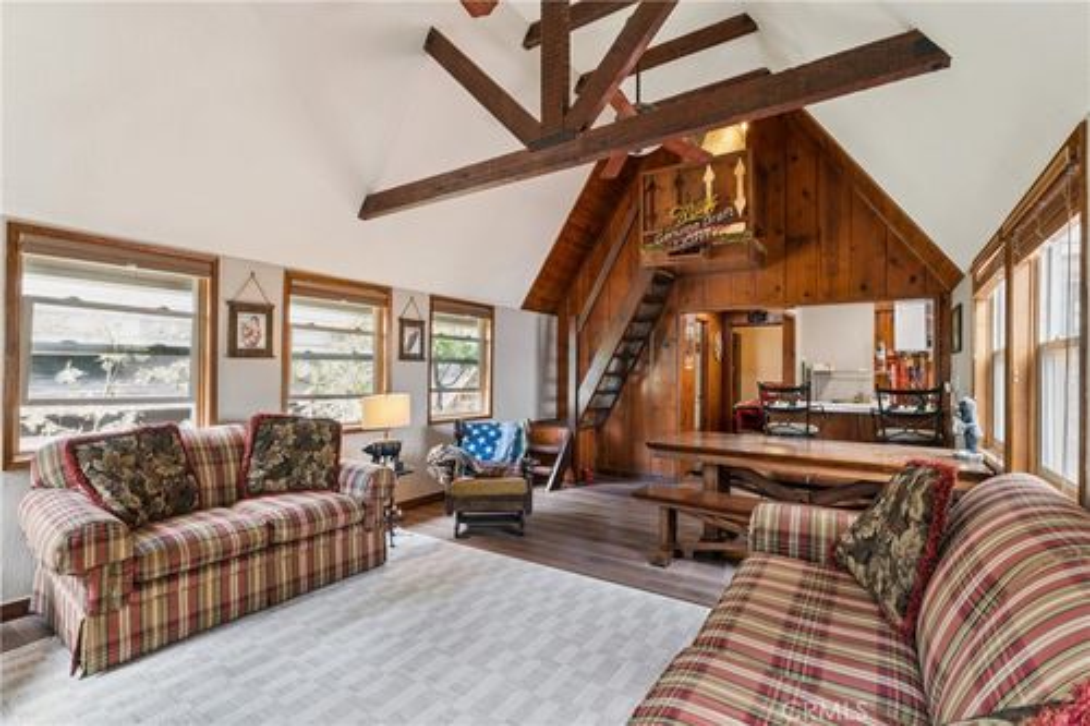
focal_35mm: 16
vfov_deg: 72.0
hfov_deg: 95.0
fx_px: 499
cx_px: 545
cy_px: 363
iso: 100
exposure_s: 2
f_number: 13
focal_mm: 16.5
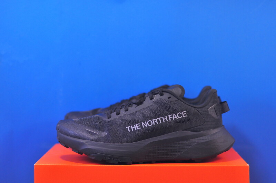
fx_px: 574
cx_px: 138
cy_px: 92
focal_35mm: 75
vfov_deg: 18.1
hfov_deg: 27.0
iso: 250
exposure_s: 1/320
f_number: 2.2
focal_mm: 50
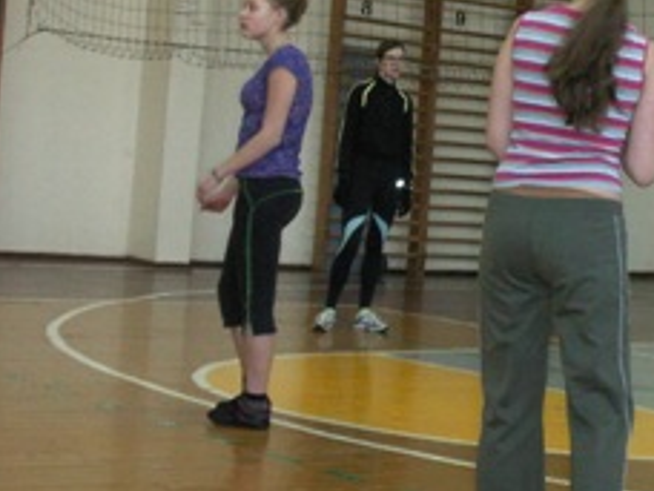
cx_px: 726
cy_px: 152
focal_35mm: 104
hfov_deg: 18.2
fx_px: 1965
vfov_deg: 14.2
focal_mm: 7.7
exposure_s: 1/40
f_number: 3.5
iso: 160
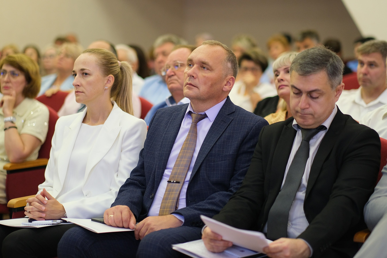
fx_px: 903
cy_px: 129
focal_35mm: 84
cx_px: 194
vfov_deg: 16.3
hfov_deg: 24.2
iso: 800
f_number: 1.2
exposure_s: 1/125
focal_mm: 56
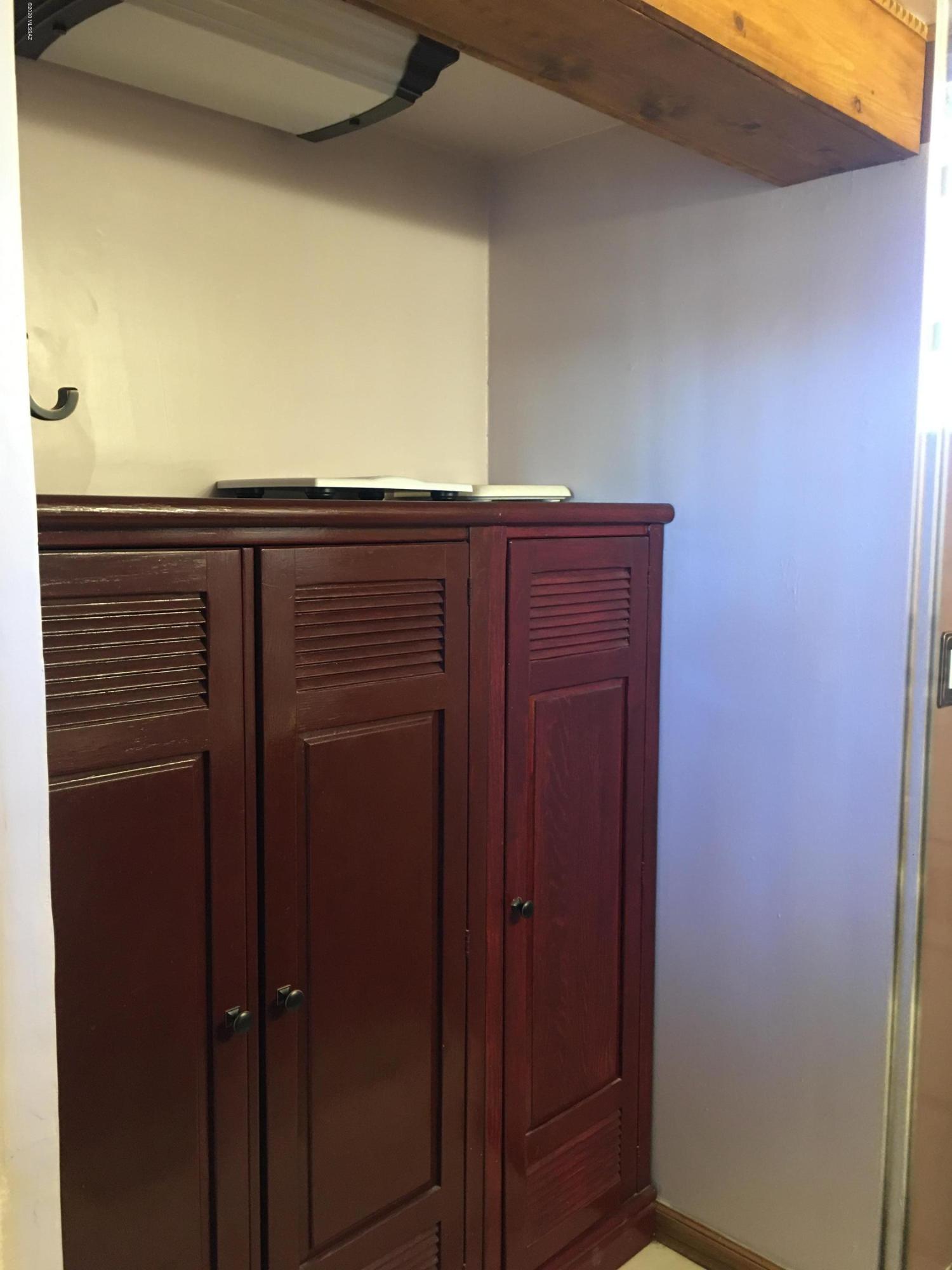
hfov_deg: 48.2
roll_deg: +0.1
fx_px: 1063
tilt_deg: -5.5
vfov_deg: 61.7
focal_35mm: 29
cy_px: 635
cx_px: 476
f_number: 2.2
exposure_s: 1/10
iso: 80
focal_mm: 4.15
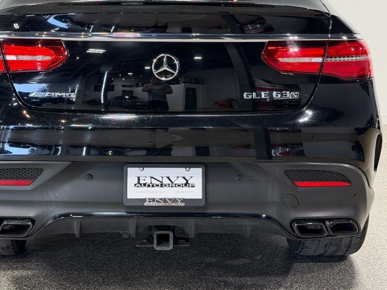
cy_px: 88
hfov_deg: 28.1
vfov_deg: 21.2
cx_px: 159
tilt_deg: -7.9
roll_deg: -0.7
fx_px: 771
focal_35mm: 69
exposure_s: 1/120
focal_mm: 6.76
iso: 80
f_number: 1.78
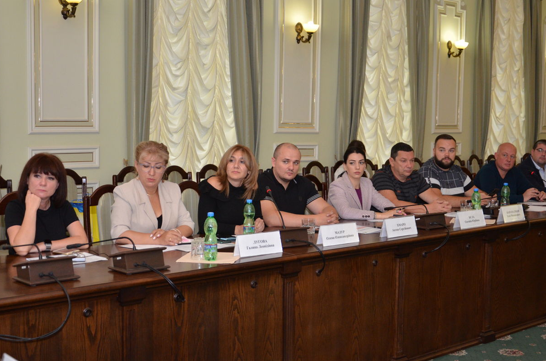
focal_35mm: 49
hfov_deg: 40.4
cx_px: 284
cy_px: 177
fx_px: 742
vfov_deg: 27.4
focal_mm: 28
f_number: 4
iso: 800
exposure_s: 1/250
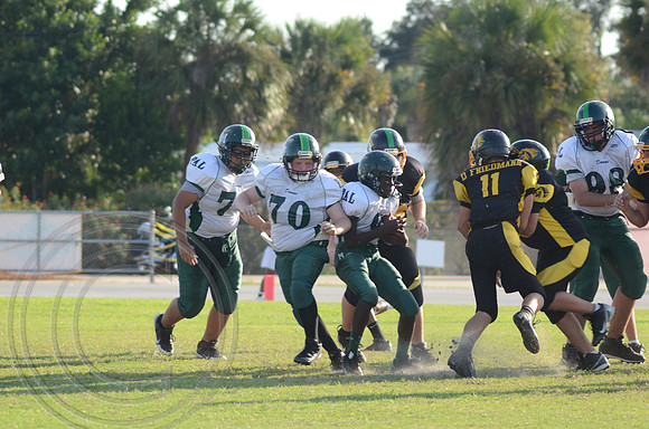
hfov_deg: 6.9
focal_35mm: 300
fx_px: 5396
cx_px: 324
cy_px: 214
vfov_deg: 4.6
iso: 400
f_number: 5.6
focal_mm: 200
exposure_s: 1/640
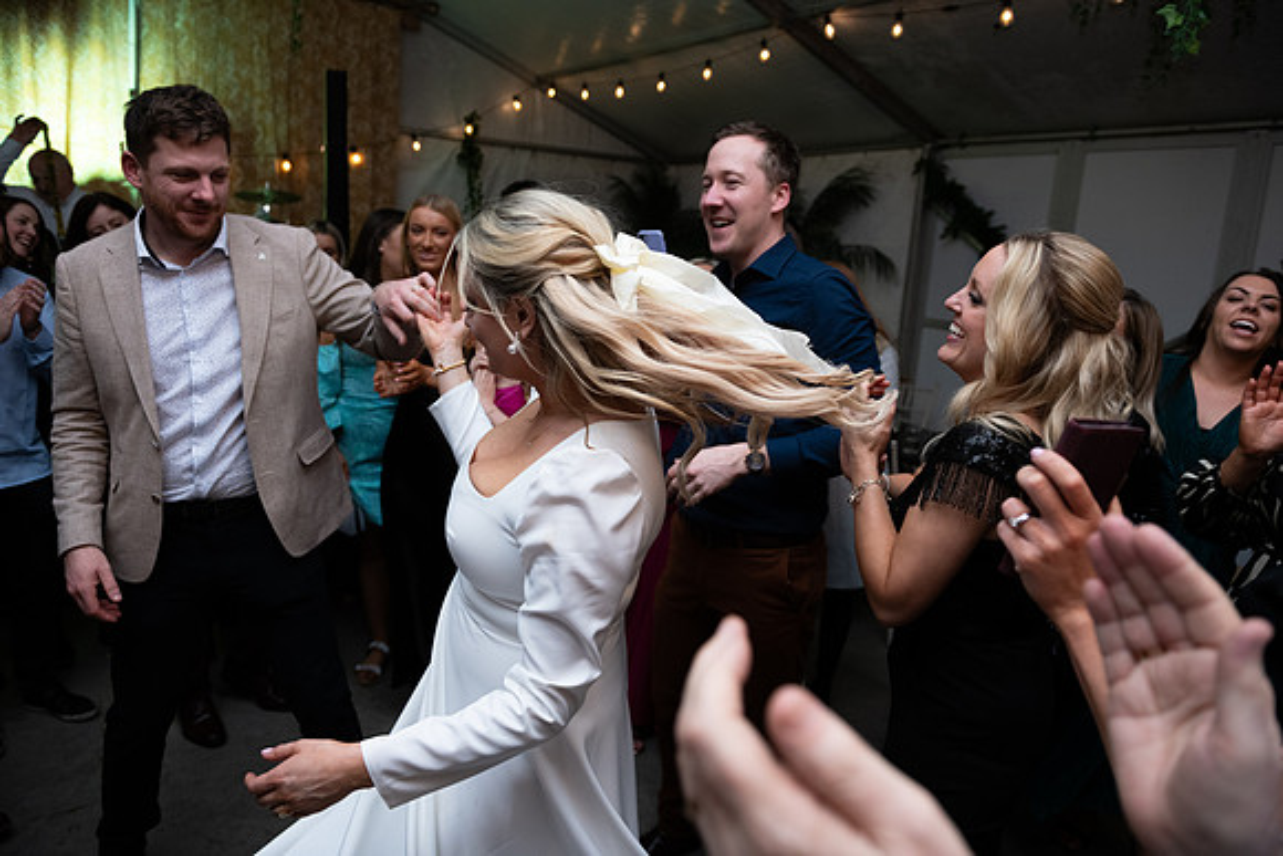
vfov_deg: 53.2
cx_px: 642
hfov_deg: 73.7
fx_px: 855
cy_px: 428
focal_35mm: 24
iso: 800
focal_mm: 24
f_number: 3.5
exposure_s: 1/160
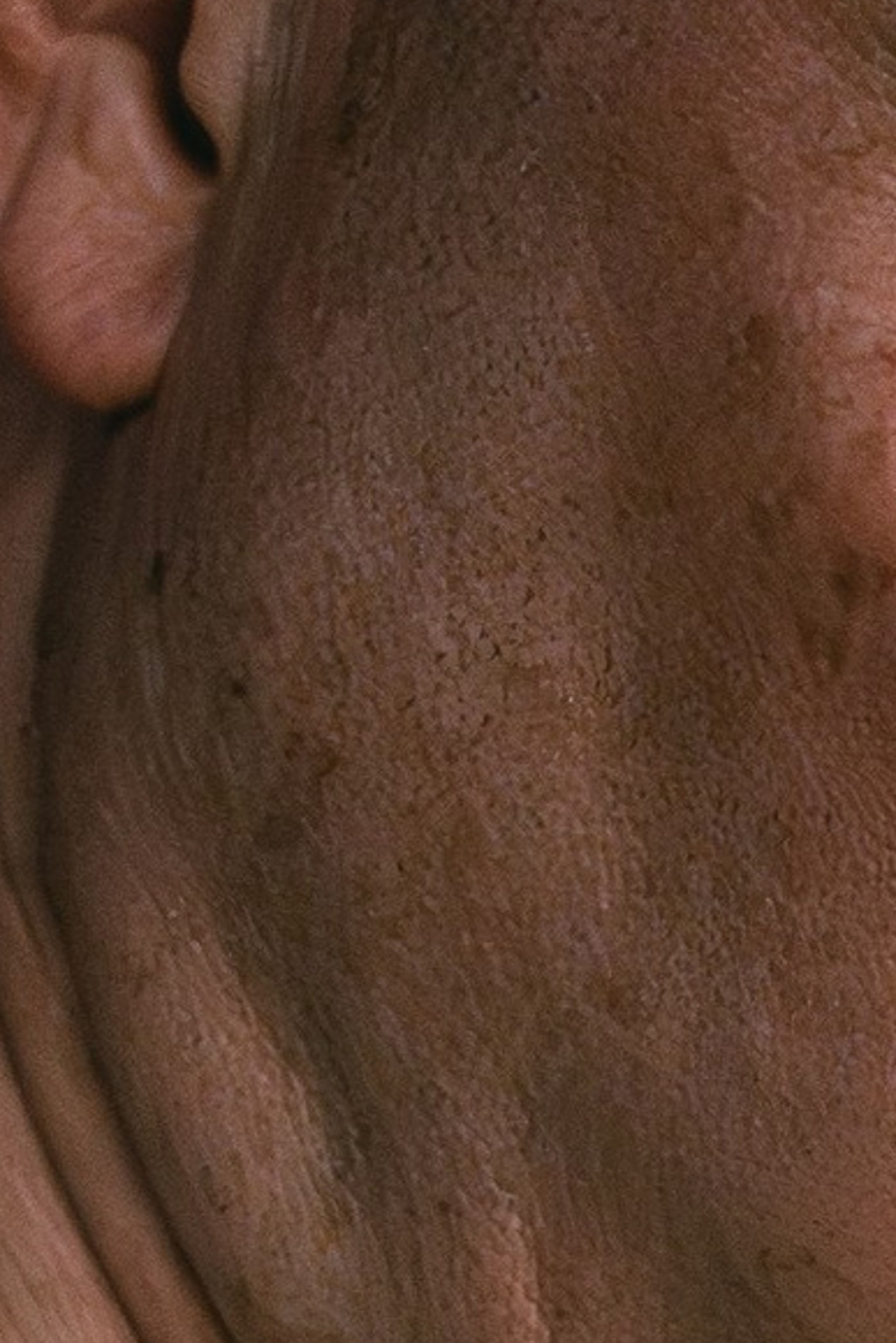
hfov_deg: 1.5
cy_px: 2468
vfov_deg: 2.3
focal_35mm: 894
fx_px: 33353
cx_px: 1741
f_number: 5.6
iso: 5000
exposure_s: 1/1000
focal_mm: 135
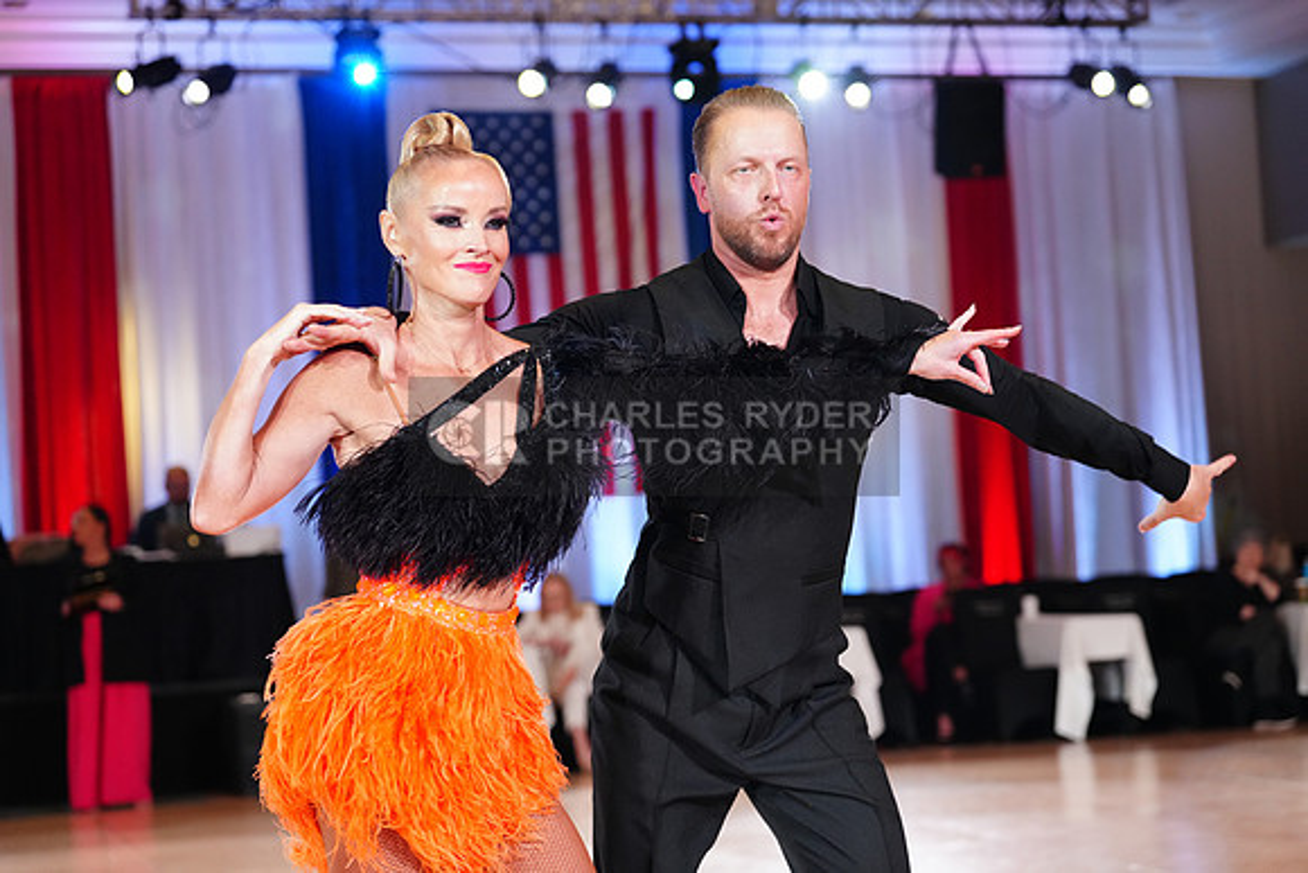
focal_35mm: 70
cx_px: 654
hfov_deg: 28.8
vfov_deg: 19.5
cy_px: 436
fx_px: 2544
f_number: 3.2
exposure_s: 1/640
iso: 3200
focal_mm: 70
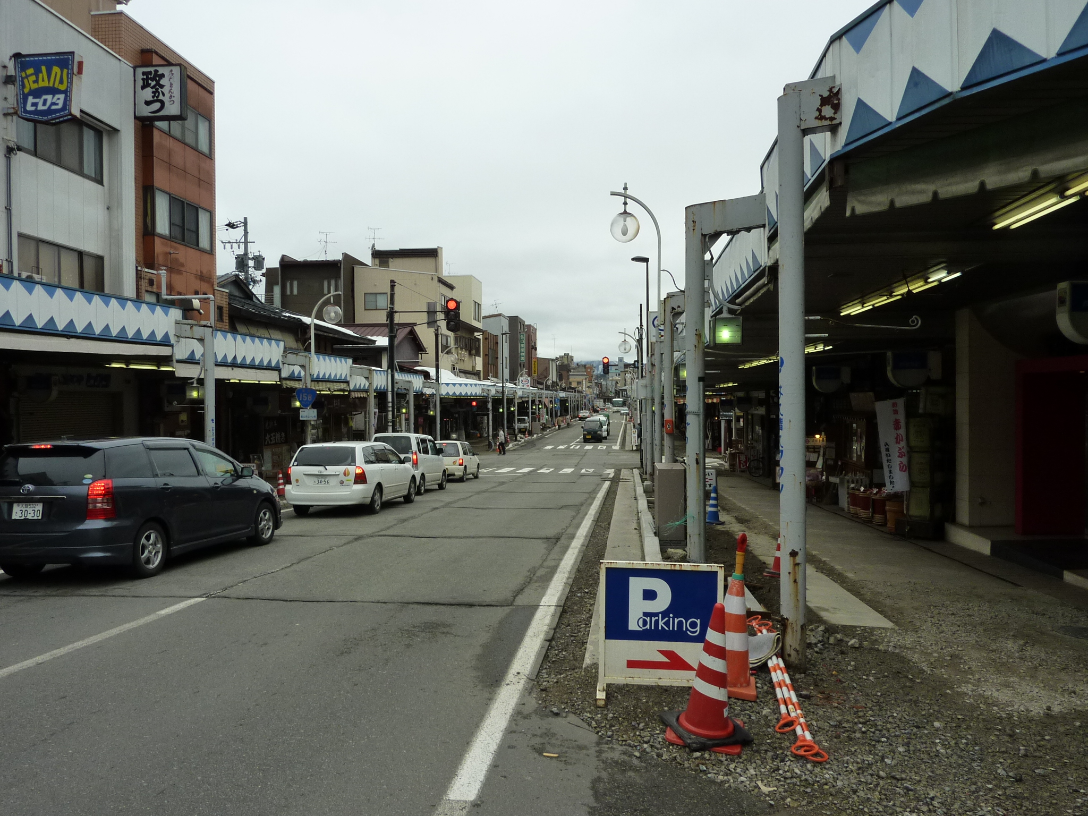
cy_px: 408
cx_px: 544
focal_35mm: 25
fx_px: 786
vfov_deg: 54.9
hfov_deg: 69.4
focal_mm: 4.1
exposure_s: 1/250
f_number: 4
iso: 125
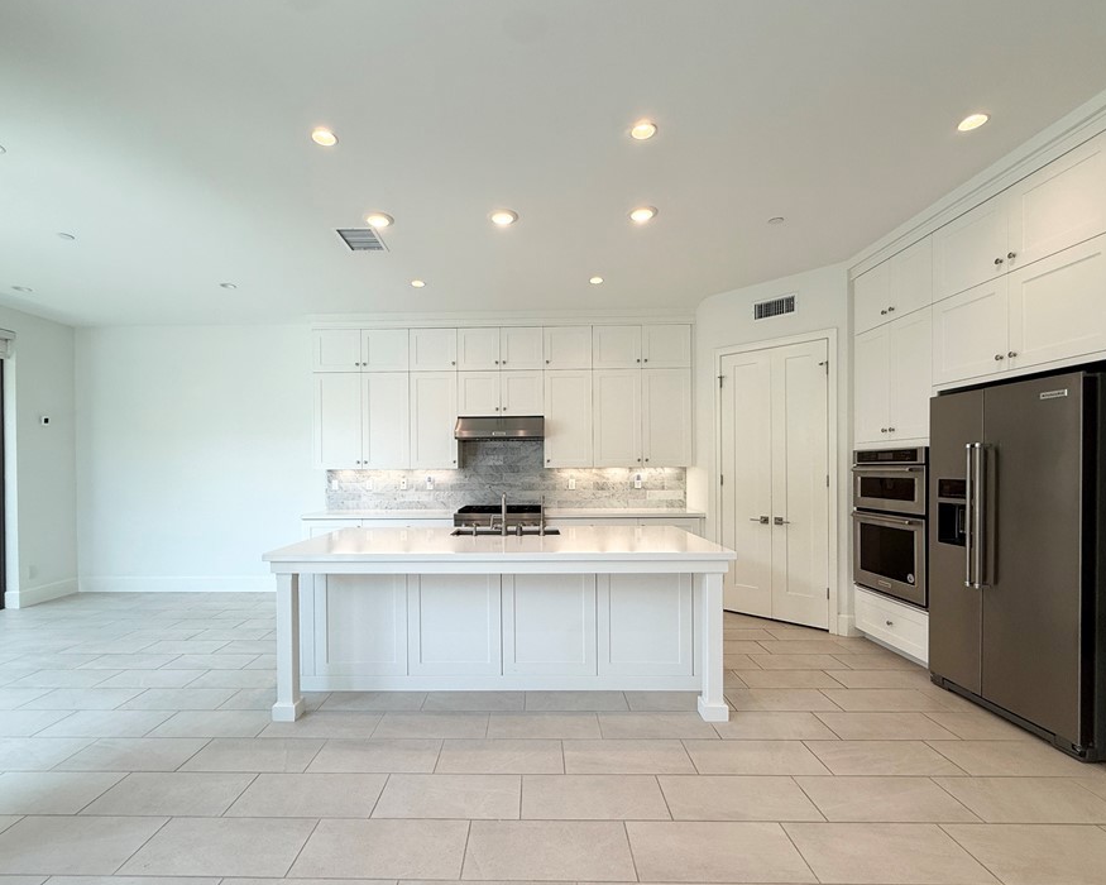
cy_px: 470
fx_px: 524
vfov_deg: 80.3
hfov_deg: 93.0
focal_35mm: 16
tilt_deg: +0.3
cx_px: 526
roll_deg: +0.0
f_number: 2.2
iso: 50
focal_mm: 2.22
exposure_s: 1/150
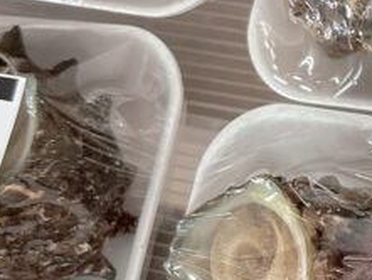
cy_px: 159
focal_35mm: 113
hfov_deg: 16.4
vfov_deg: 13.1
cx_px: 490
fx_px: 1215
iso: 160
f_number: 1.6
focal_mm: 5.96
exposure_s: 1/60
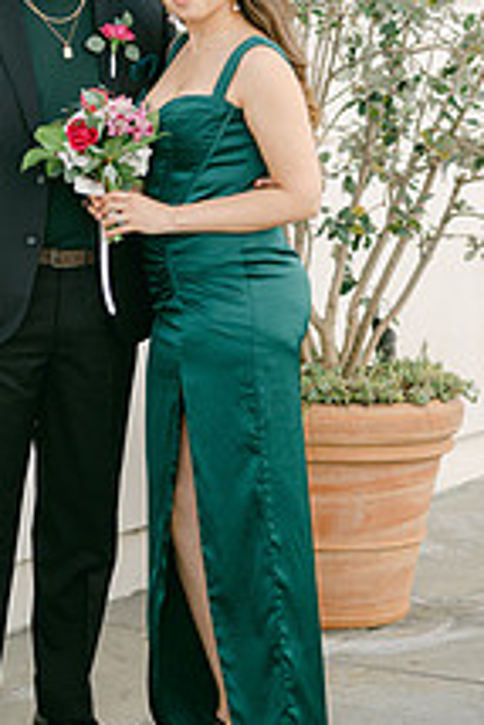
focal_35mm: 105
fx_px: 2114
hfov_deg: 13.0
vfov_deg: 19.3
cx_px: 125
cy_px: 193
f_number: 1.8
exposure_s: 1/3200
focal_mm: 50
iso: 80
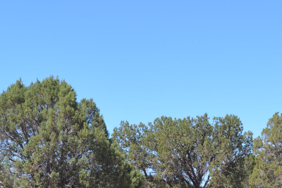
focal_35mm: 124
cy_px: 140
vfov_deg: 11.0
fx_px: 971
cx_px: 312
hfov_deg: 16.0
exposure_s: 1/250
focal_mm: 46
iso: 125
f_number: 8
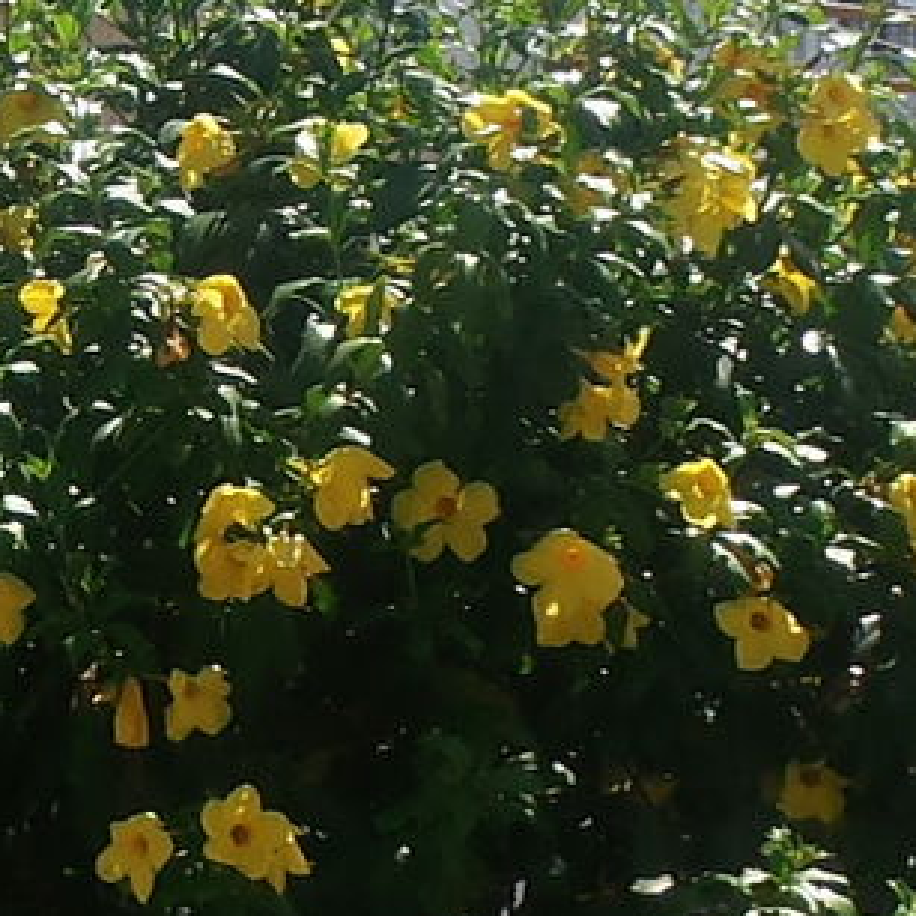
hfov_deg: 7.9
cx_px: 131
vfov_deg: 7.9
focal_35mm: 221
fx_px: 6616
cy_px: 525
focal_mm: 7.15
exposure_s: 1/100
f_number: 10.1
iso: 80
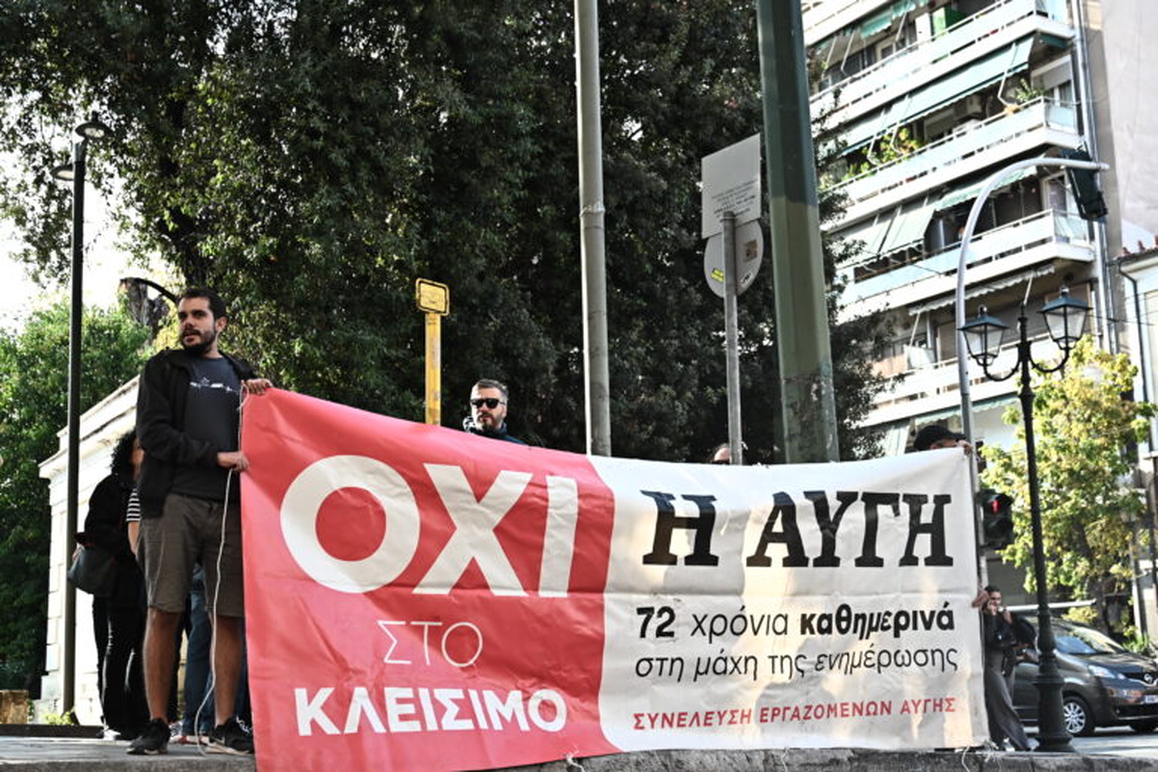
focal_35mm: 38
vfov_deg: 35.1
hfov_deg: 50.7
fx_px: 1222
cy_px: 386
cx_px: 579
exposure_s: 1/800
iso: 500
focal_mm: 38
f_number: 4
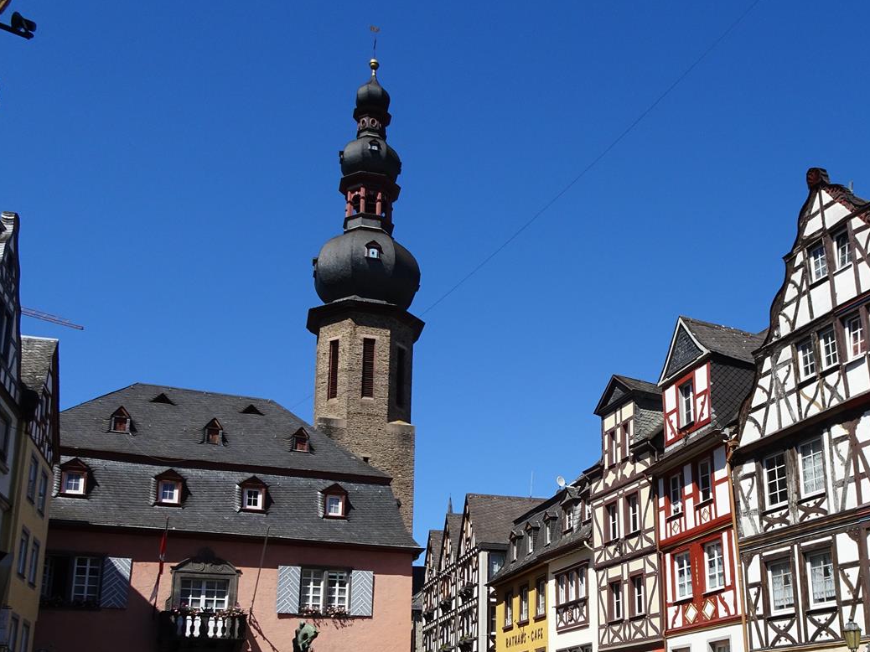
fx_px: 930
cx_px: 585
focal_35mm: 37
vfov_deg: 37.6
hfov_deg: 49.2
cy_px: 499
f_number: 3.5
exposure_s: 1/1000
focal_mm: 4.1
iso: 80
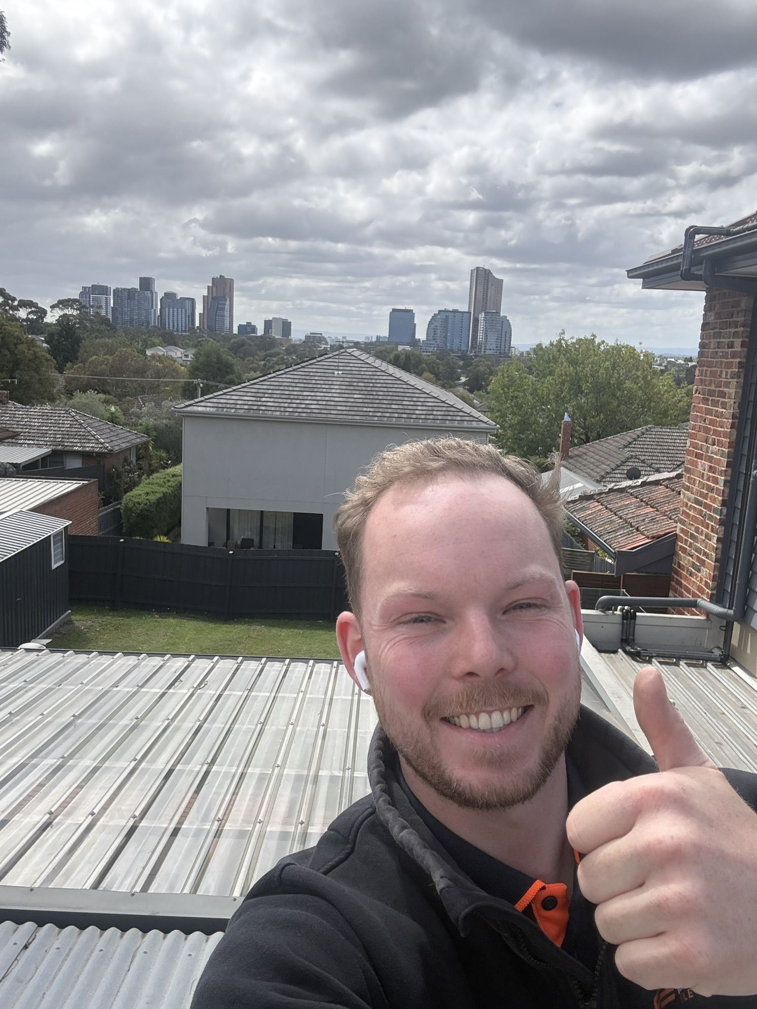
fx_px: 875
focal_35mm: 30
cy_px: 504
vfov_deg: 60.0
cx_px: 378
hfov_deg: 46.8
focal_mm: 2.69
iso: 40
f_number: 1.9
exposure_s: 1/1148
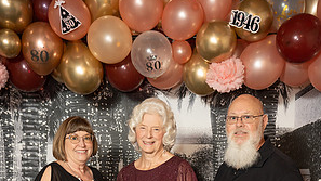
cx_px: 161
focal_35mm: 65
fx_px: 553
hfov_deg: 32.4
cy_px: 238
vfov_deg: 17.3
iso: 1000
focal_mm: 40.9
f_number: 2.8
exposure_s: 1/160
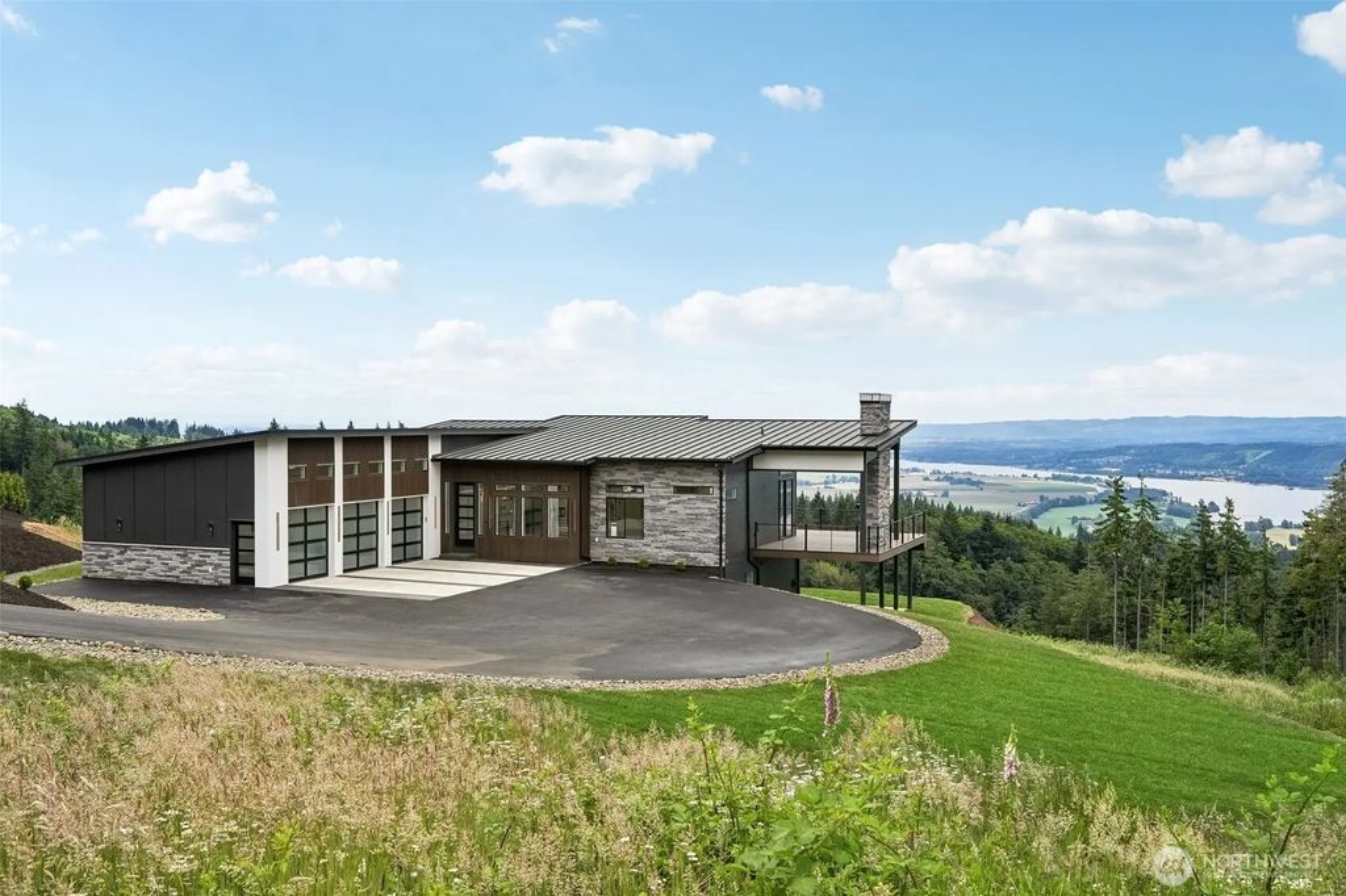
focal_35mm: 35
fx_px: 1308
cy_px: 448
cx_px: 673
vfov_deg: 37.8
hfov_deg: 54.4
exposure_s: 1/1600
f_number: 8
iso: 400
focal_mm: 35
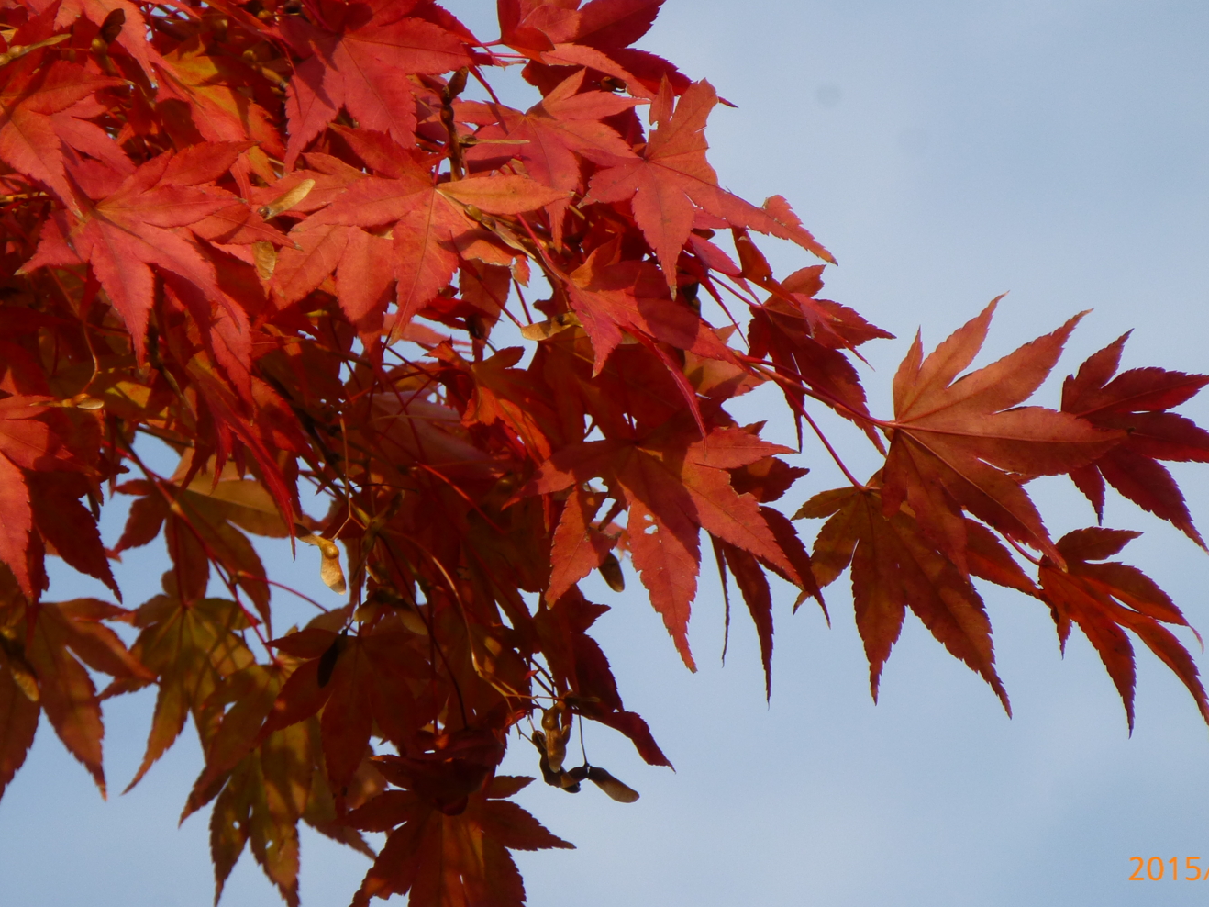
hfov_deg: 3.8
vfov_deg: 2.8
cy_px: 428
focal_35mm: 527
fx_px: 18403
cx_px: 667
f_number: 6.2
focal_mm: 77.4
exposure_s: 1/320
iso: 100
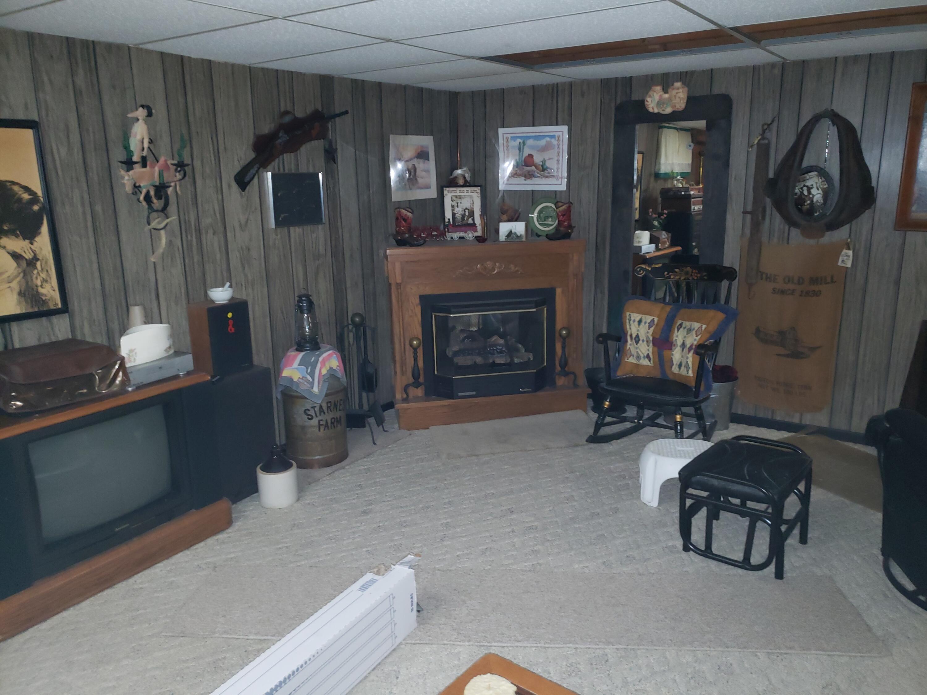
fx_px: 696
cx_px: 464
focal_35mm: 26
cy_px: 348
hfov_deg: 67.3
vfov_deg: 53.1
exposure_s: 1/10
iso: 250
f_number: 1.5
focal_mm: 4.3
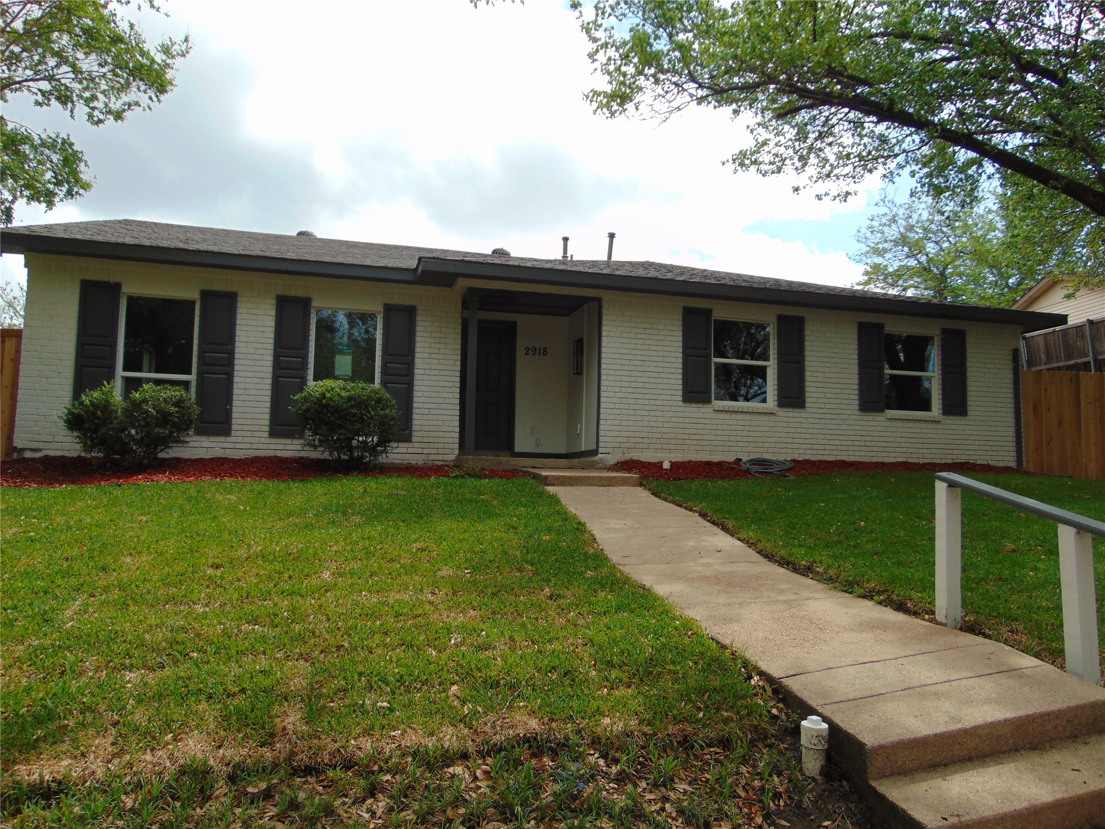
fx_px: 798
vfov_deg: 54.9
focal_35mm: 25
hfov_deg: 69.4
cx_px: 552
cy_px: 414
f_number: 3
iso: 80
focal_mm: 4.5
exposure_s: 1/800
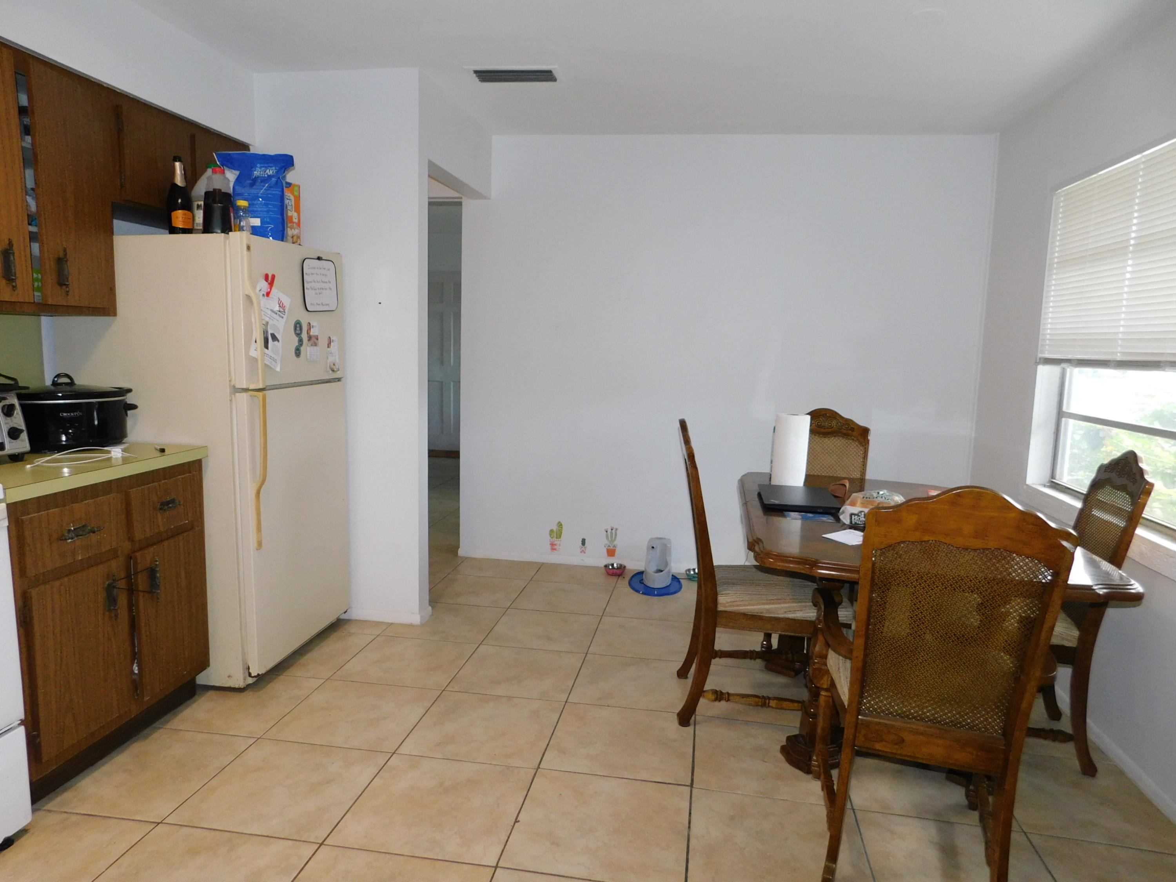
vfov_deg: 58.9
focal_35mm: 23
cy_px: 441
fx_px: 781
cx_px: 588
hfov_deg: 73.9
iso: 200
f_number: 3
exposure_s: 1/30
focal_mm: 4
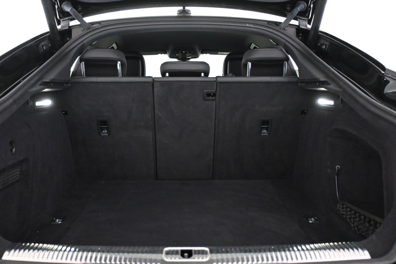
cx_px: 184
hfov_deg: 50.3
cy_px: 129
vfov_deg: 34.8
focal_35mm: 38
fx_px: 421
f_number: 4
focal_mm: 21.5
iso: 4500
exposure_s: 1/60
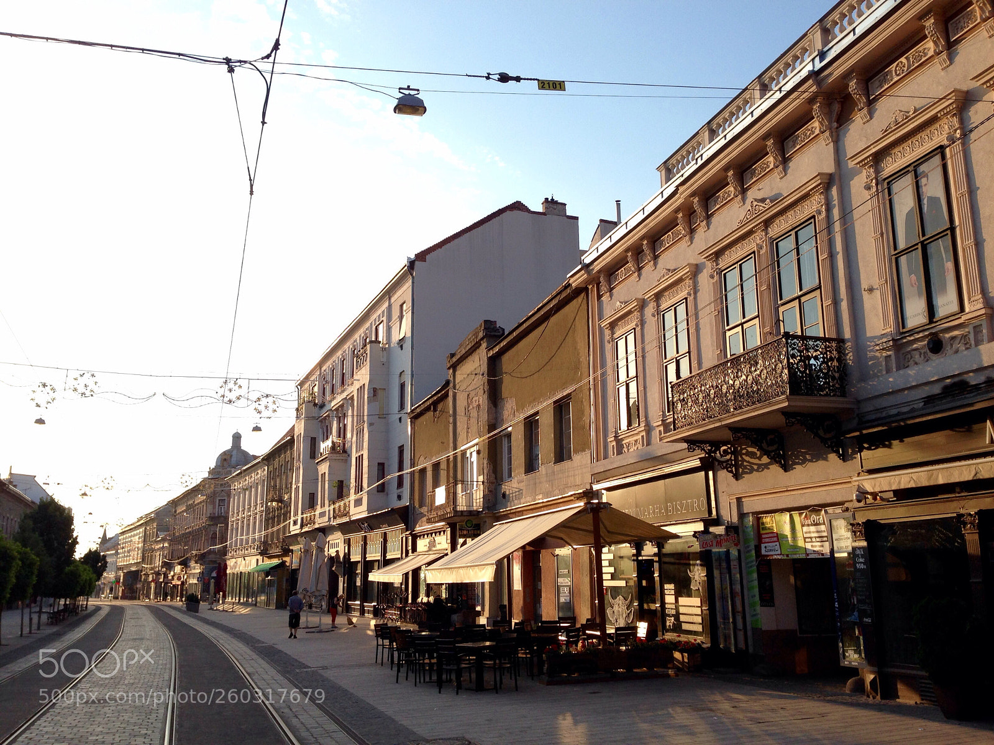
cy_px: 372
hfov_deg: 55.4
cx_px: 497
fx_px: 948
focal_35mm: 33
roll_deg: -0.7
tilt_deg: +13.5
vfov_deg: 42.9
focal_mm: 4.12
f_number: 2.4
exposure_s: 1/616
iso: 50
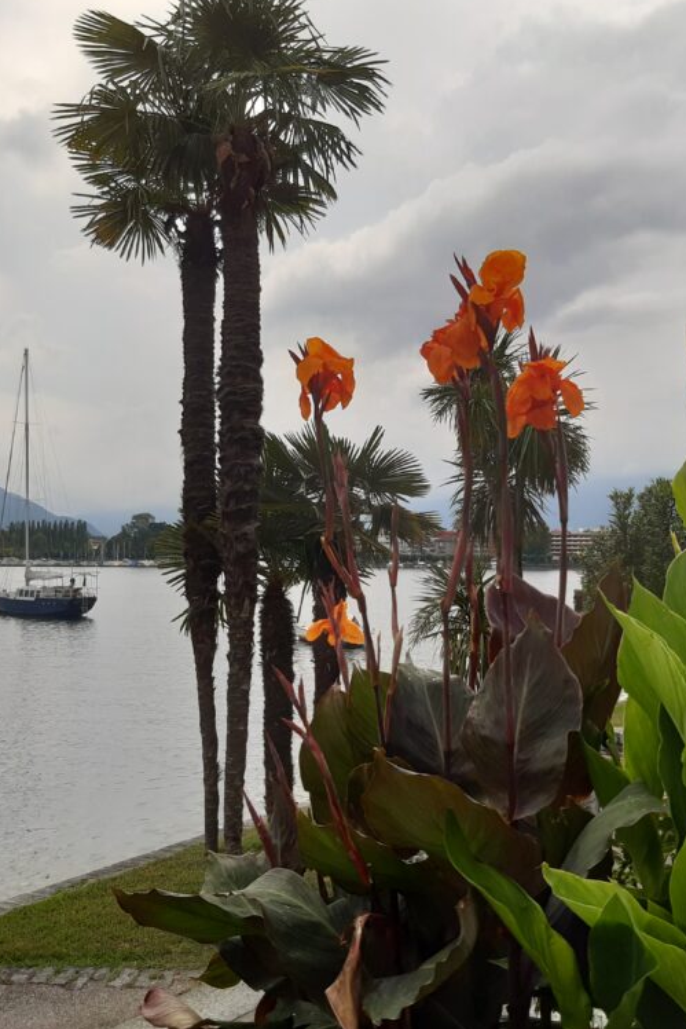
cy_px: 509
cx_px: 342
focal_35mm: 37
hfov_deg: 36.0
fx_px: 1057
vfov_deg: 51.9
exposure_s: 1/2488
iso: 40
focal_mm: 3.92
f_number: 1.7
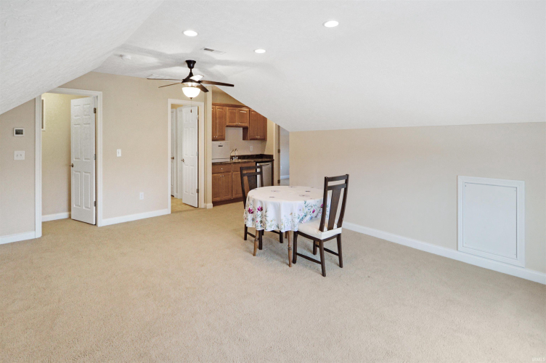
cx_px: 273
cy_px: 182
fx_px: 227
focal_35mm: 15
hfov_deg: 100.4
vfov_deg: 77.2
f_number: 4.5
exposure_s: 1/80
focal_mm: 10
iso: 400
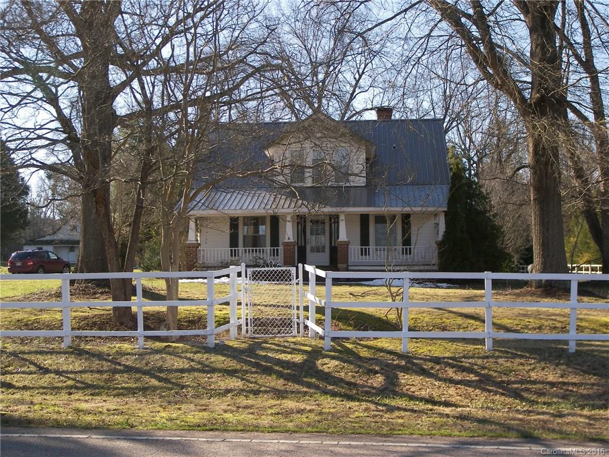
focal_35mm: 48
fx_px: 844
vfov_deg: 30.3
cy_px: 228
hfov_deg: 39.7
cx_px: 304
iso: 50
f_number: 3.6
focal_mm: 10.1
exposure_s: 1/250
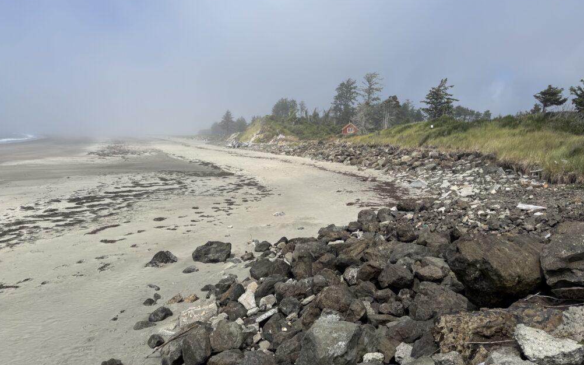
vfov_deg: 47.5
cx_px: 294
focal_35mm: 26
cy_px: 196
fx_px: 414
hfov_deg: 70.4
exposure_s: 1/6711
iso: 80
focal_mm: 6.76
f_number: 1.78
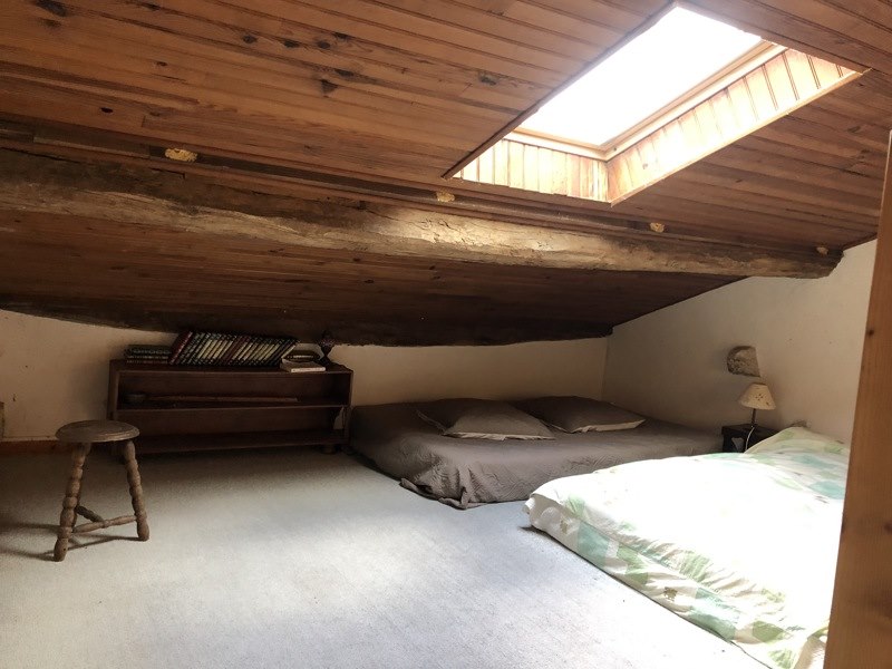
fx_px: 722
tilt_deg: -2.9
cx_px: 446
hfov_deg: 63.4
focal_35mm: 28
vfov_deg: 49.7
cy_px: 334
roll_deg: -4.3
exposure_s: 1/15
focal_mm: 3.99
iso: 64
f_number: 1.8
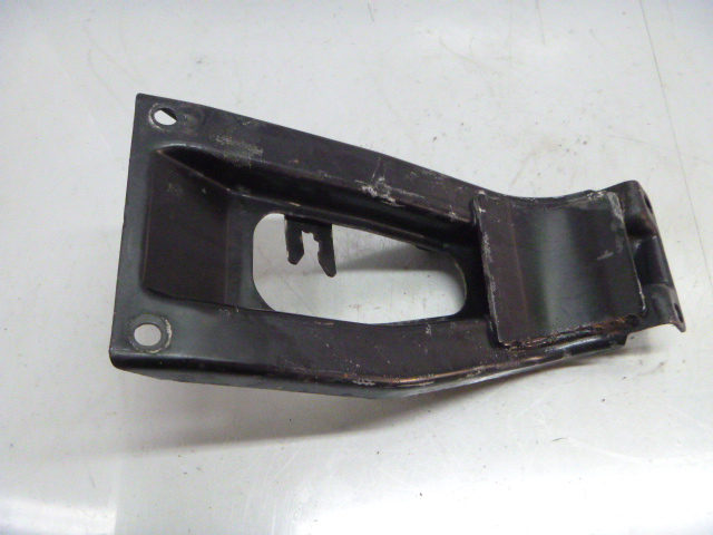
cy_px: 268
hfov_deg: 55.4
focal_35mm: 33
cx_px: 356
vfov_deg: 42.9
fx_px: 680
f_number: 4.3
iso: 800
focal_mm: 5.9
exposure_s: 1/50
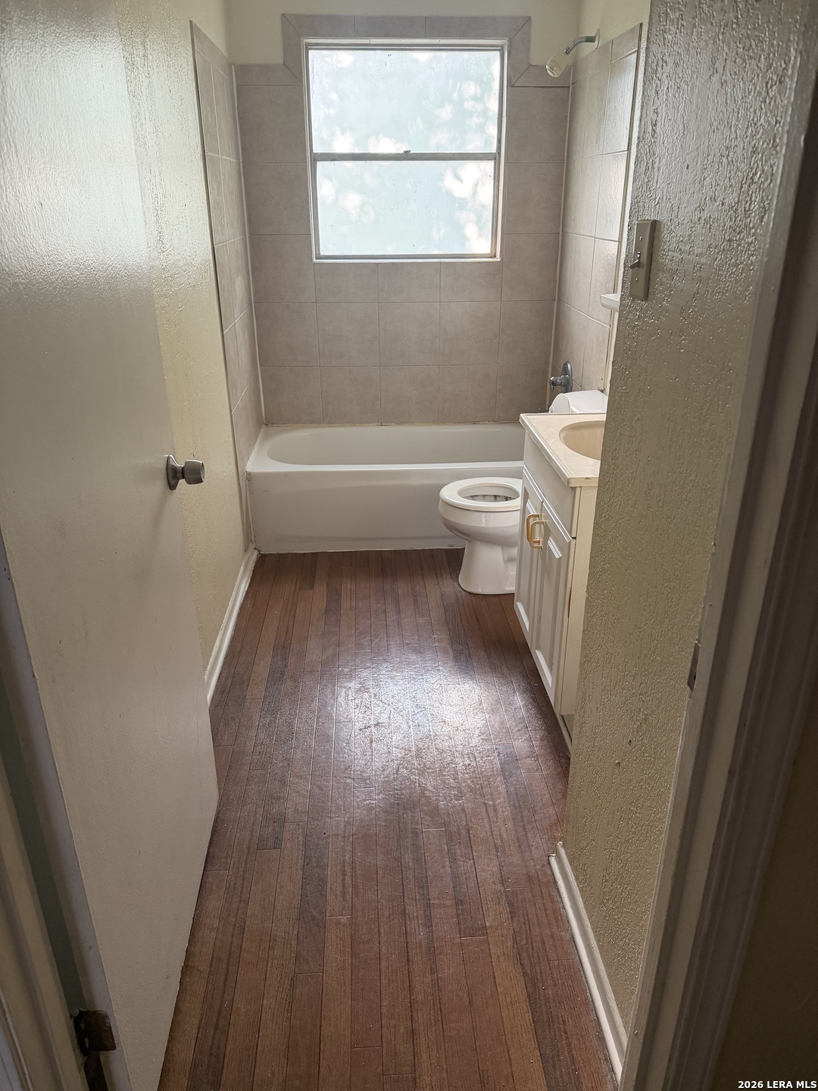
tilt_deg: -24.1
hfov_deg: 56.8
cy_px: 546
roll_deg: -0.5
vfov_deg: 71.6
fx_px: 756
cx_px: 409
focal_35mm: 24
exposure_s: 1/60
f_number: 1.78
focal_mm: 6.76
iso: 250
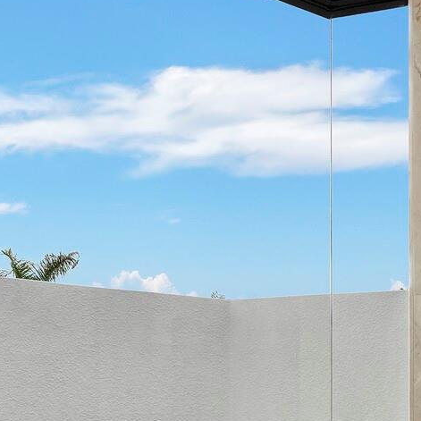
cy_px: 410
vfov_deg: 36.4
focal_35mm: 42
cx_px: 310
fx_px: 578
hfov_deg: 39.1
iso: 320
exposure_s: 1/13
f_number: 11
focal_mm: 7
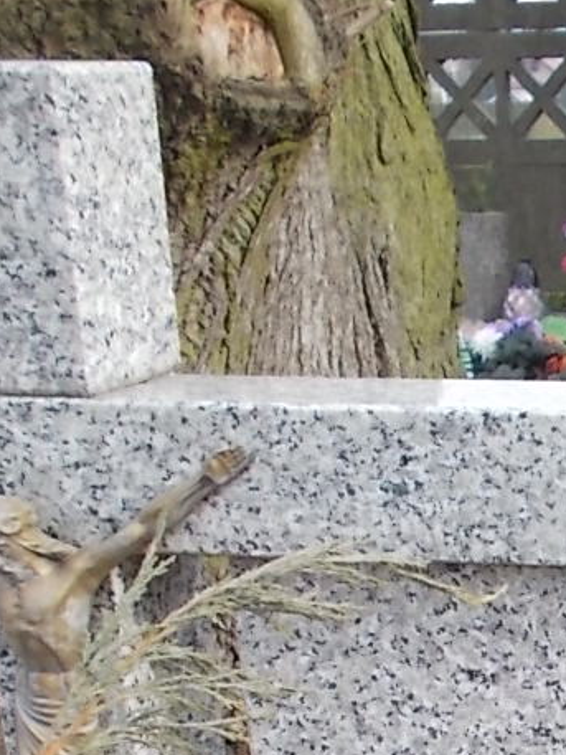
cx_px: 812
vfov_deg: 20.5
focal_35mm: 91
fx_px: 1983
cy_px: 843
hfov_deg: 15.2
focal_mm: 4.6
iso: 80
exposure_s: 1/250
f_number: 3.2
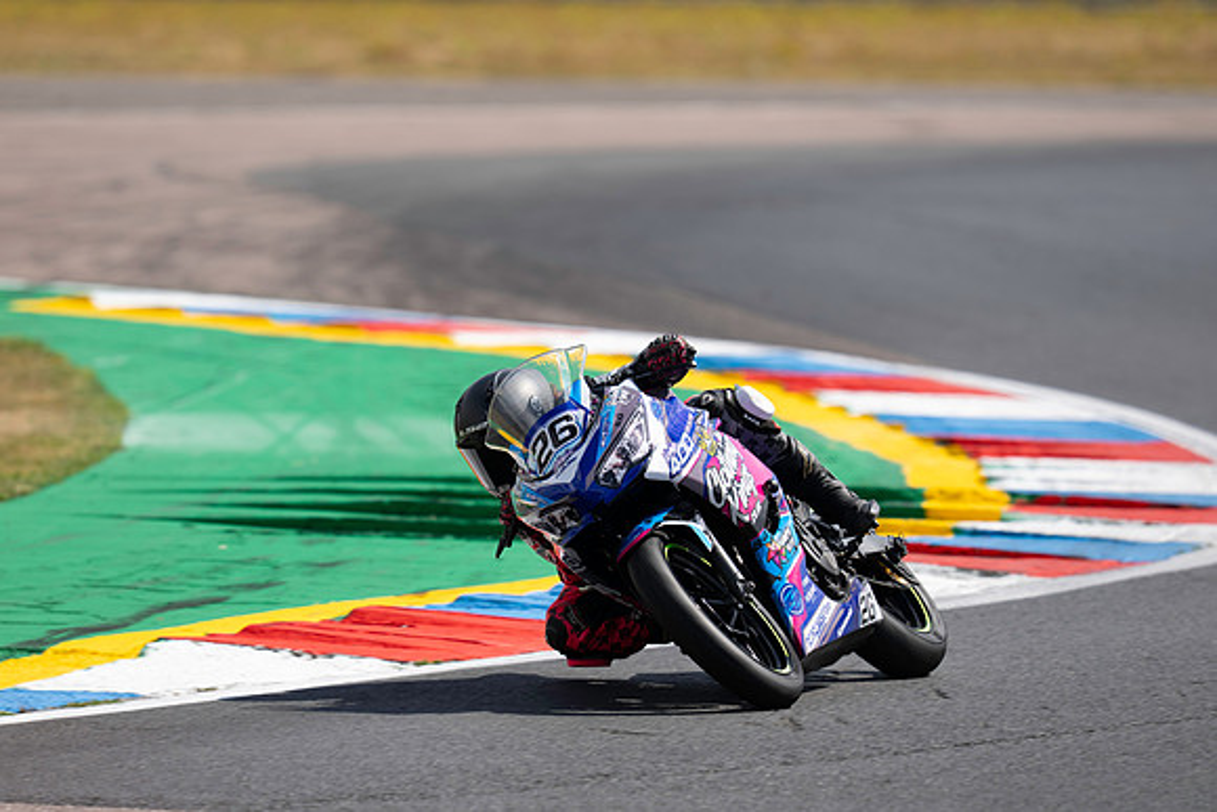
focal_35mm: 411
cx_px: 591
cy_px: 399
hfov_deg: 5.0
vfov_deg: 3.3
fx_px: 13904
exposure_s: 1/500
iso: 50
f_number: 4.5
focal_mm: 400
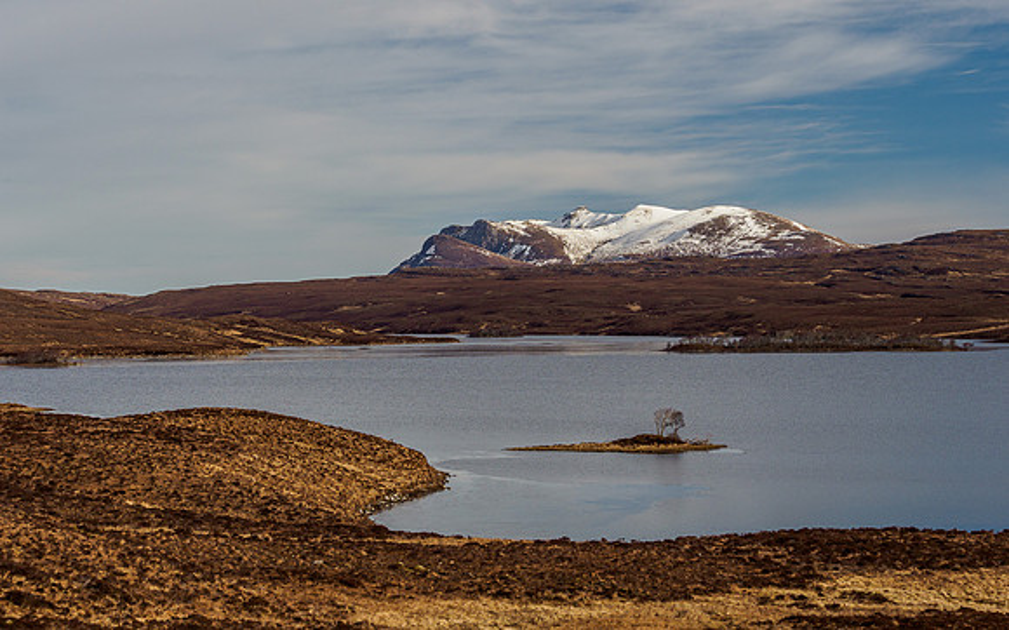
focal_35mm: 85
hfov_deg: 24.4
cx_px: 504
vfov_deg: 15.4
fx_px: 2331
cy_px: 291
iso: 200
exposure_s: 1/250
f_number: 7.1
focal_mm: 40
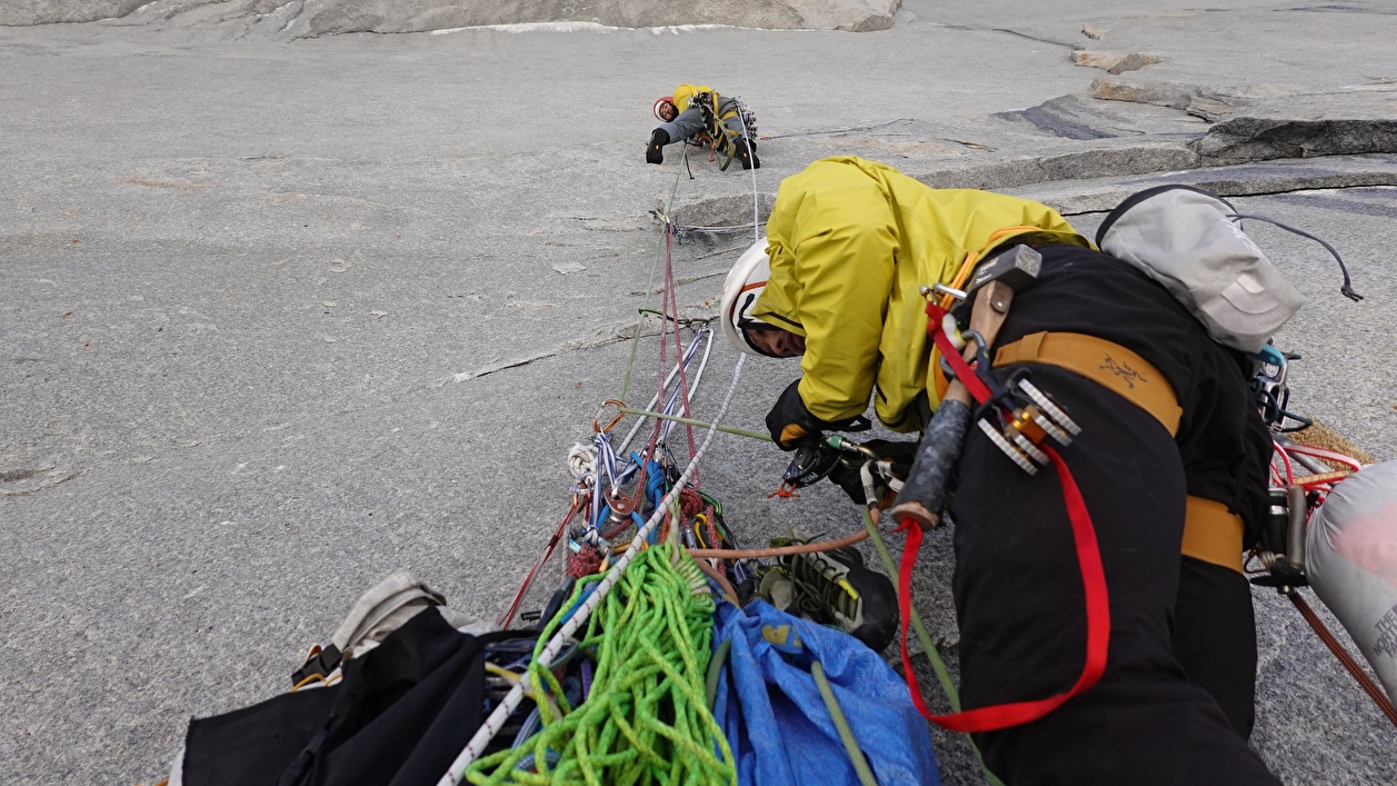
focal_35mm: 26
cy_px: 334
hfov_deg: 71.9
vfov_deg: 44.3
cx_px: 680
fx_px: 963
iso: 320
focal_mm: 9
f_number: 2.8
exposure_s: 1/2000
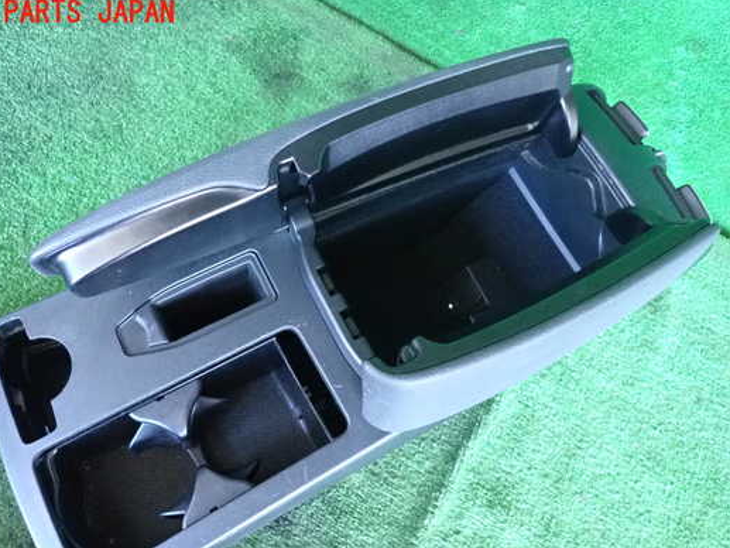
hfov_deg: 61.6
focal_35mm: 29
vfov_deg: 48.1
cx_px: 342
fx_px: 612
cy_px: 314
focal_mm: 4.5
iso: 2000
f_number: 2
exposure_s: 1/125
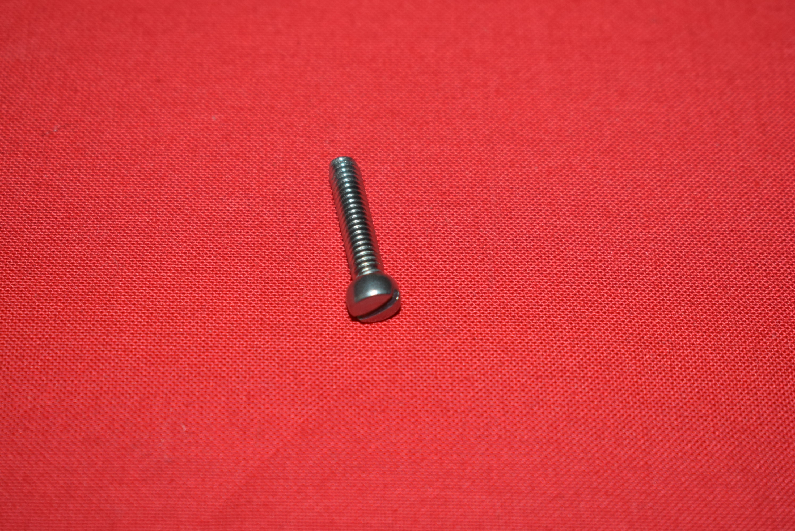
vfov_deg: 16.6
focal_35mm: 82
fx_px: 1823
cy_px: 266
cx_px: 398
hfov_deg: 24.6
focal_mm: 55
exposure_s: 1/200
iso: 400
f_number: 5.6
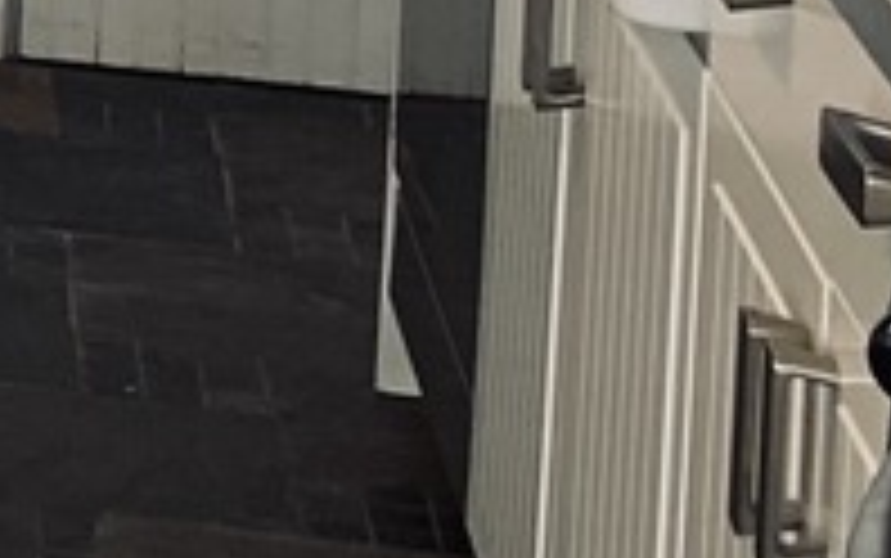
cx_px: -1930
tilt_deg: -4.9
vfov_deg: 6.3
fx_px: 4859
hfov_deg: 8.5
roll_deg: -2.1
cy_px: -814
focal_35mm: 200
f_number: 1.8
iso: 50
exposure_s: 1/60
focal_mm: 4.25
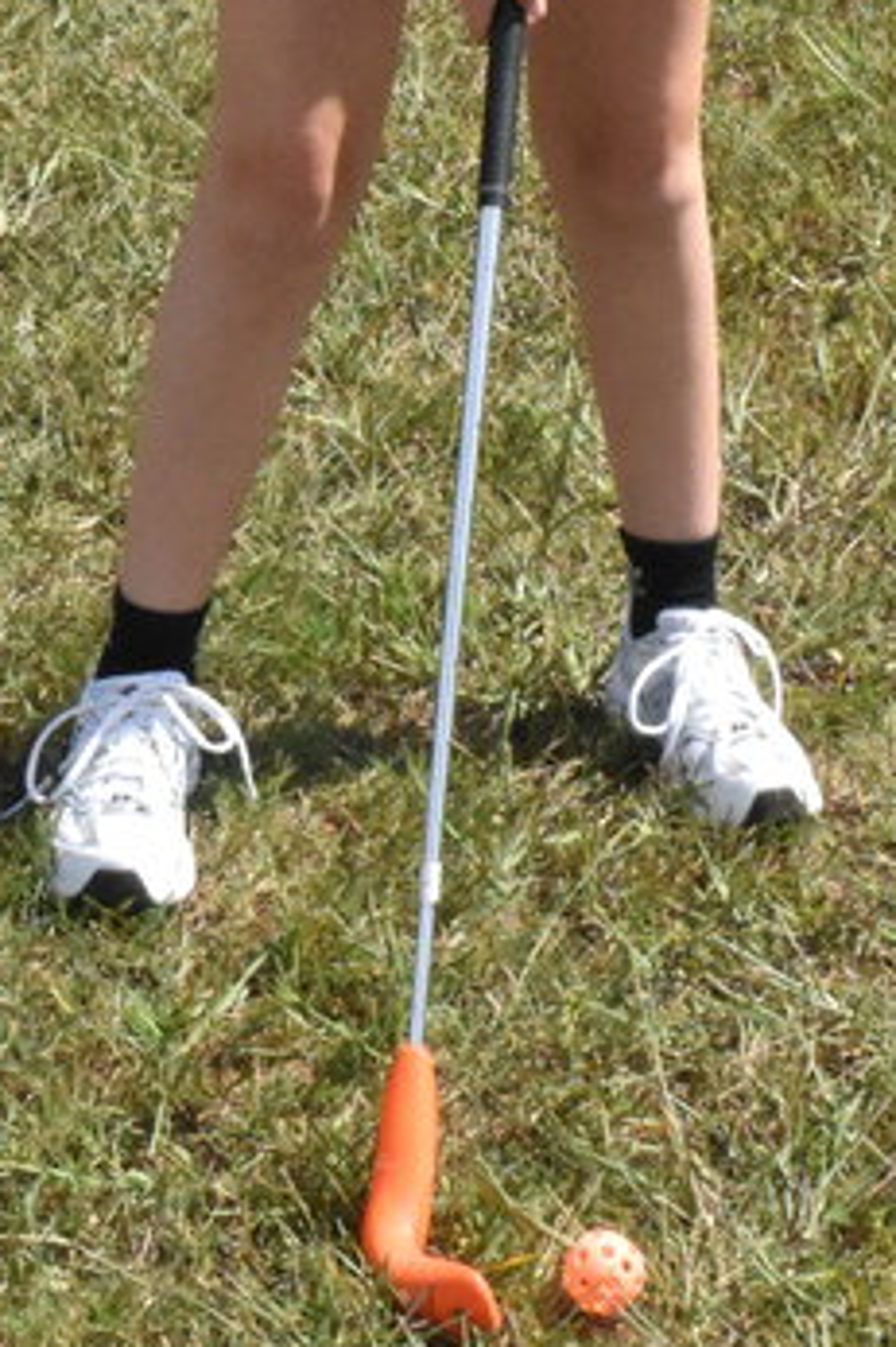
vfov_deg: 15.7
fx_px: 4801
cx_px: 464
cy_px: 4
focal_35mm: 128
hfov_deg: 10.7
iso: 6400
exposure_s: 1/2000
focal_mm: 29
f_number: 22
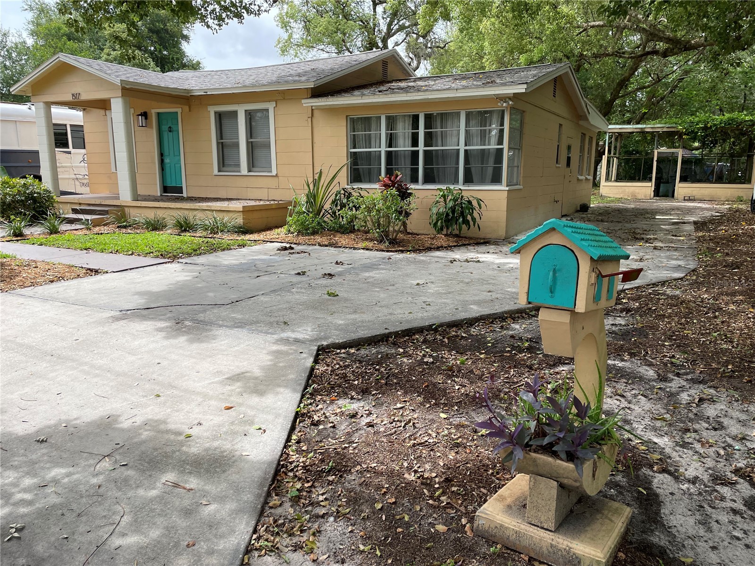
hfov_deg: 67.3
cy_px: 283
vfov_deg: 53.1
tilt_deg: -10.4
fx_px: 567
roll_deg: -0.1
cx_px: 378
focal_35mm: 26
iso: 32
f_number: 1.6
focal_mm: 4.2
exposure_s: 1/1114
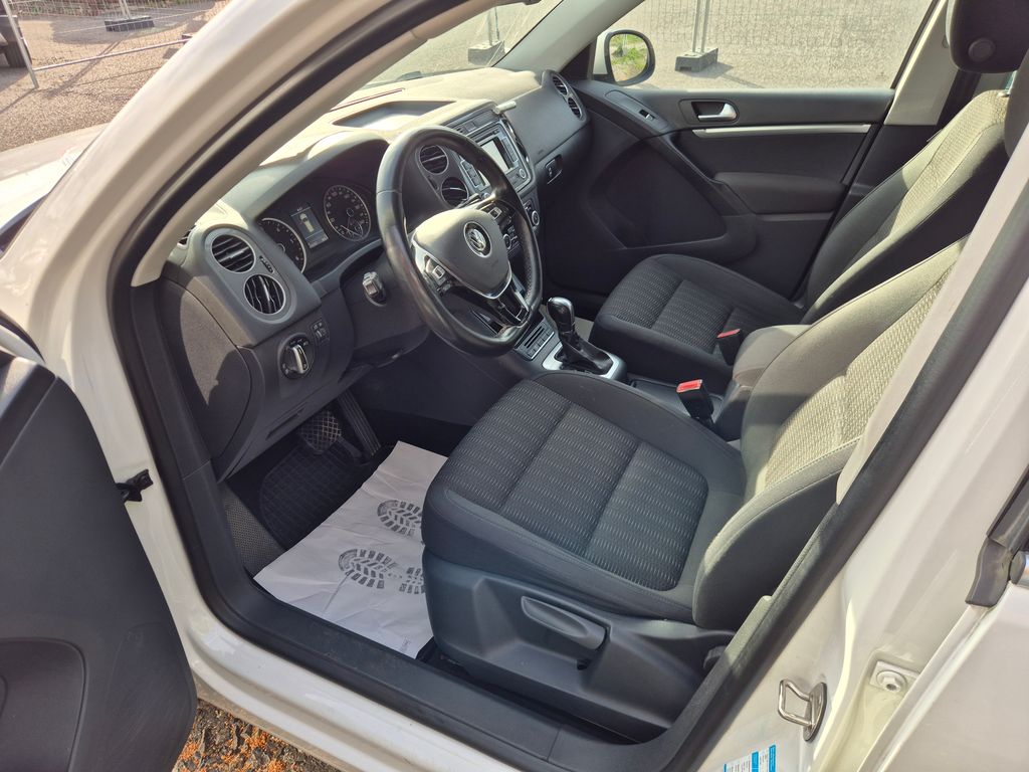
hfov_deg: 73.9
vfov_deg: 58.9
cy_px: 386
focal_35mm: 23
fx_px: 684
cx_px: 514
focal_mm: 5.4
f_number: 1.8
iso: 25
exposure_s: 1/294
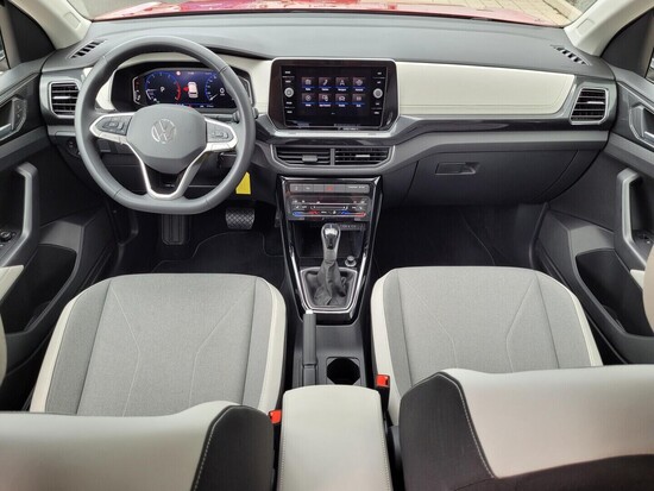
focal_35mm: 26
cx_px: 327
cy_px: 246
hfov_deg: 67.3
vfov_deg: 53.1
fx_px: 491
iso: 40
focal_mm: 5.4
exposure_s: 1/100
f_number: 1.8
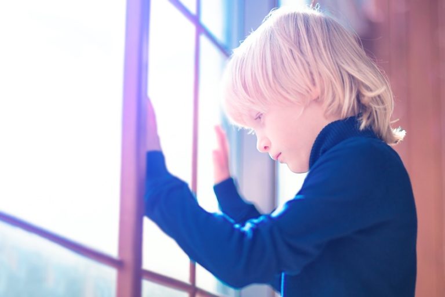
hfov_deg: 23.9
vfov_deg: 16.1
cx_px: 222
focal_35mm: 85
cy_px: 148
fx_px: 1051
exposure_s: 1/6400
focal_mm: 85
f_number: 1.3
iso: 400
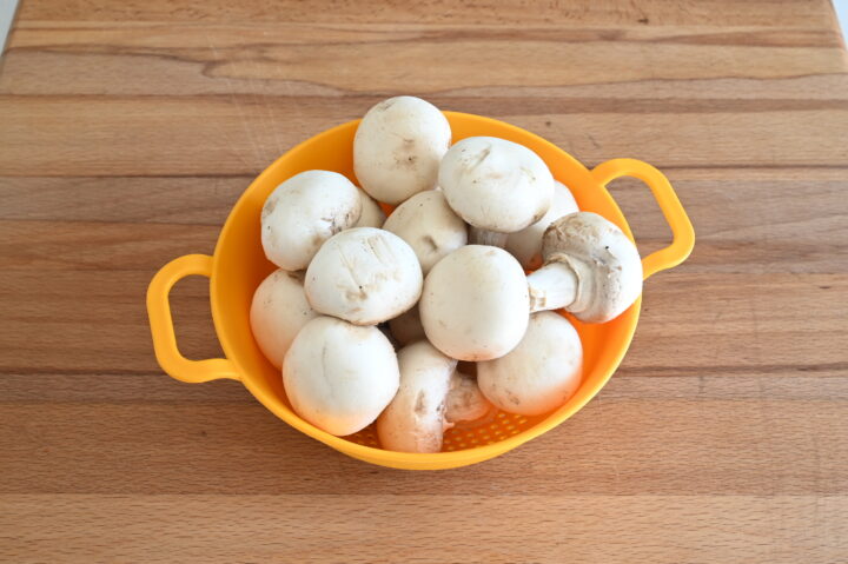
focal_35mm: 42
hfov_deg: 46.4
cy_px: 282
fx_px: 989
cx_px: 424
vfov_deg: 31.8
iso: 200
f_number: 9
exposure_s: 1/10
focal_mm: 28
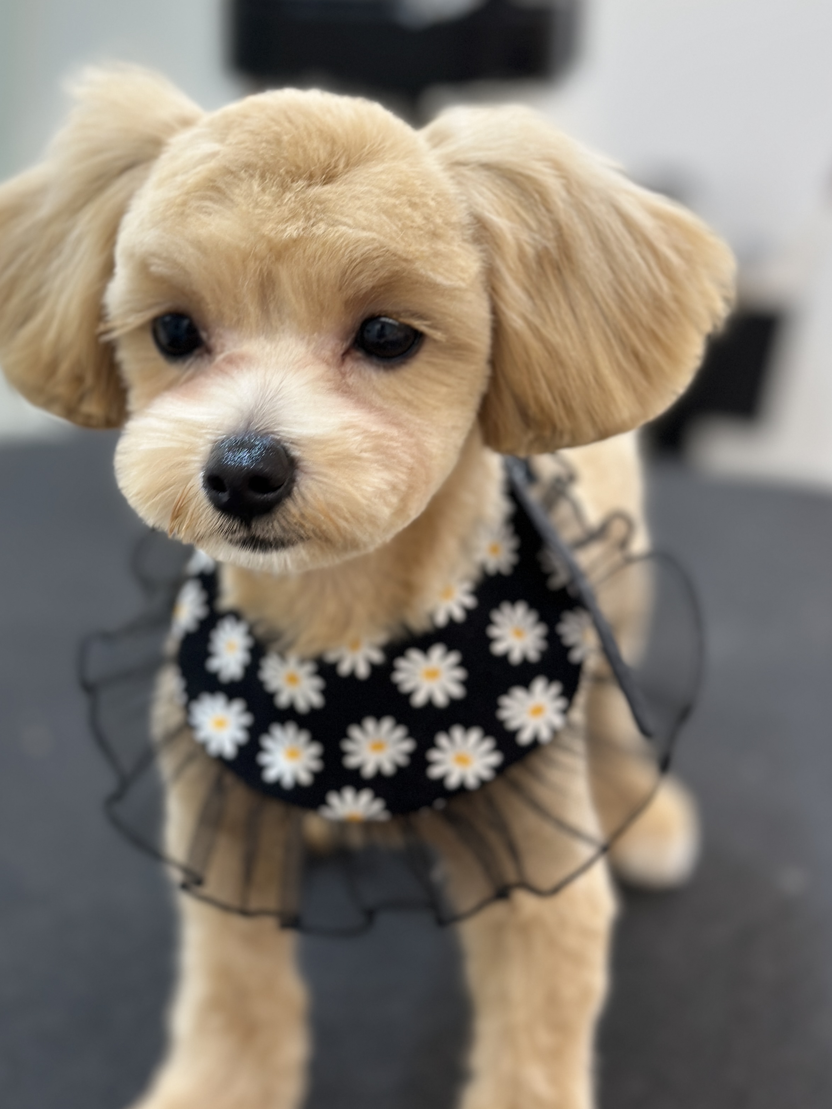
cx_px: 315
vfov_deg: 31.1
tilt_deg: -17.8
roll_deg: -1.2
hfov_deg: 23.6
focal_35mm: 62
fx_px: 1987
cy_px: 428
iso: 80
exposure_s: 1/120
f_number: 1.78
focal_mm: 6.86
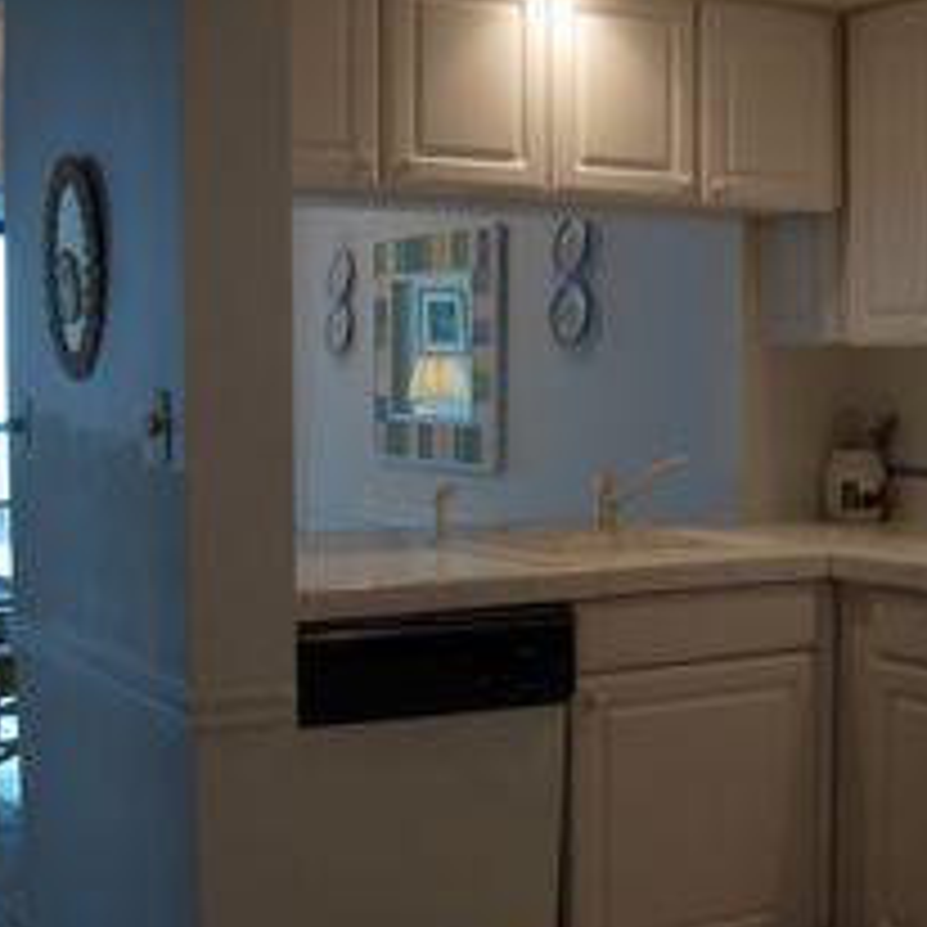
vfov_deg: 28.6
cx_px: 544
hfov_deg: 28.6
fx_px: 1818
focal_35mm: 60
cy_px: 504
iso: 64
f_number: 2.8
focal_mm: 7.8
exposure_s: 1/46.5
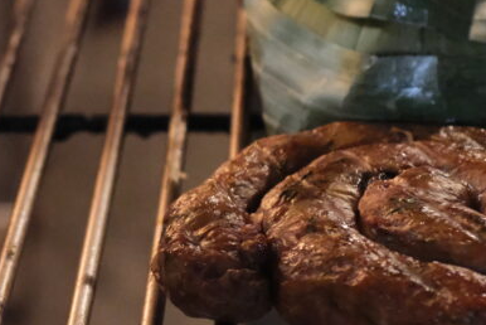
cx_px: 65
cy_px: 152
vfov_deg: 7.9
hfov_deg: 11.7
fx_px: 2364
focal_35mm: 175
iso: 12800
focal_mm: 43.9
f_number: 4.7
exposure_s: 1/56
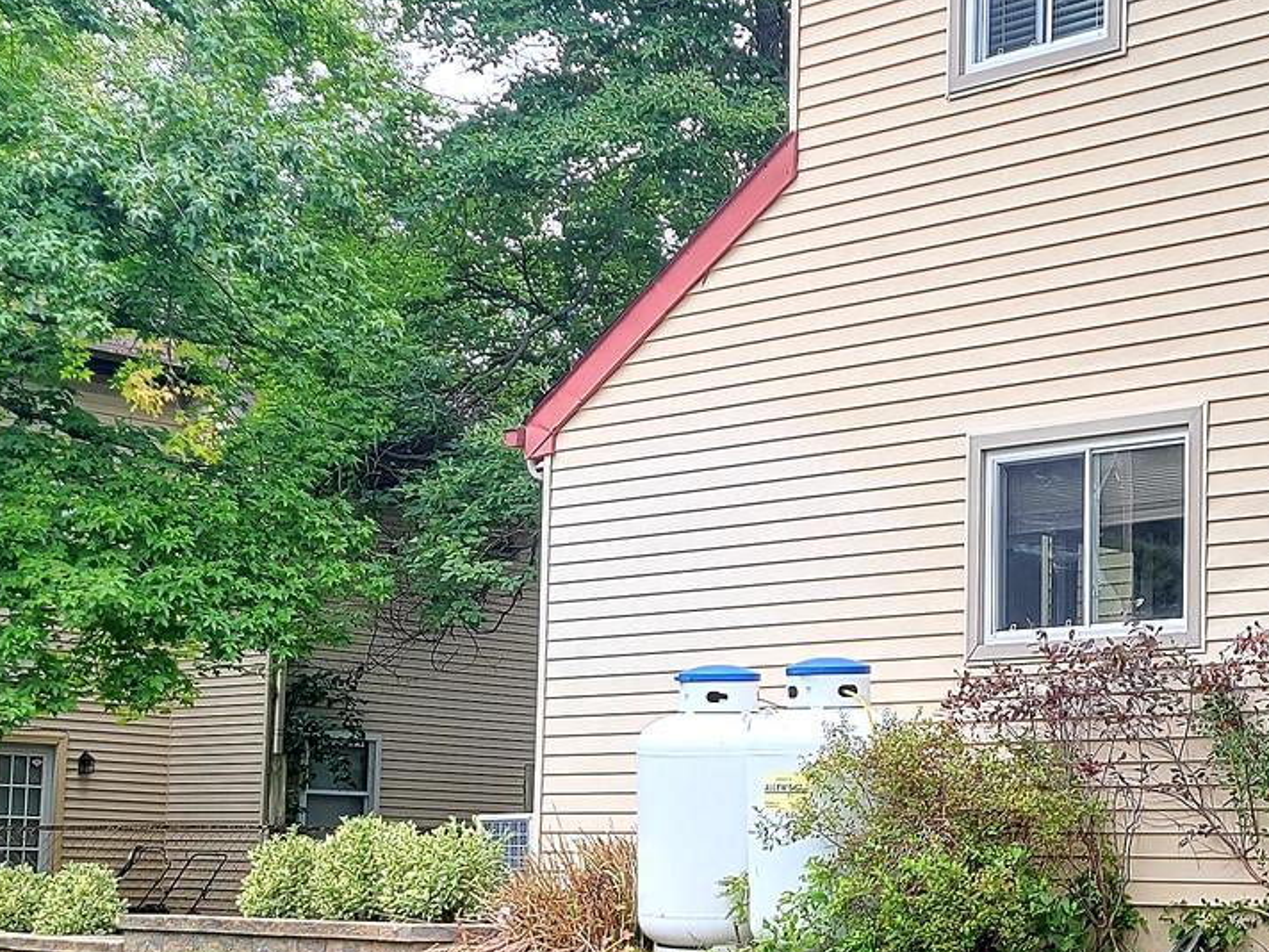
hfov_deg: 27.5
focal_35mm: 69
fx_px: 2529
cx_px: 1039
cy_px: 663
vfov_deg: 21.2
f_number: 1.8
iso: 32
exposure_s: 1/119
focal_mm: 6.7
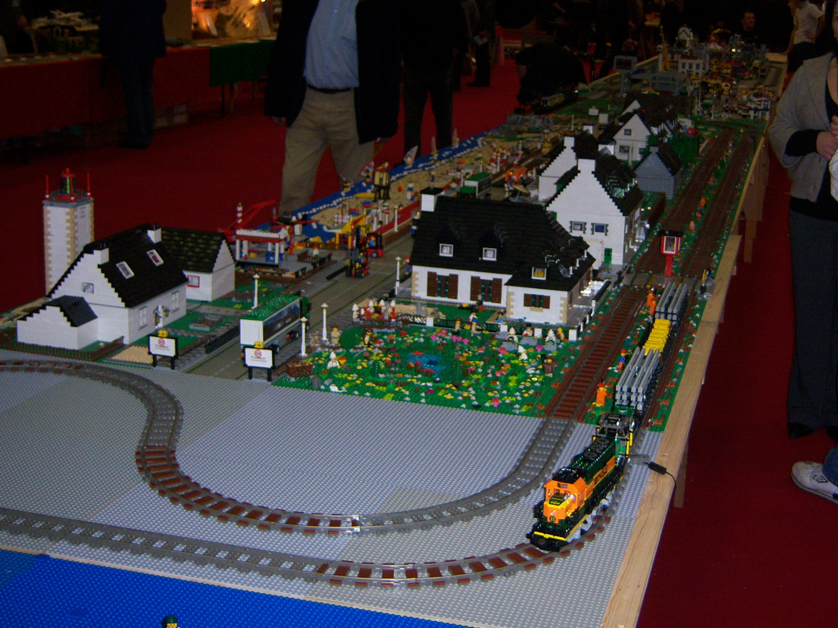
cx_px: 537
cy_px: 200
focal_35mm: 50
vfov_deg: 28.9
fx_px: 1210
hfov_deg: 37.9
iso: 160
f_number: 2.8
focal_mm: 7.5
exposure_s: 1/60
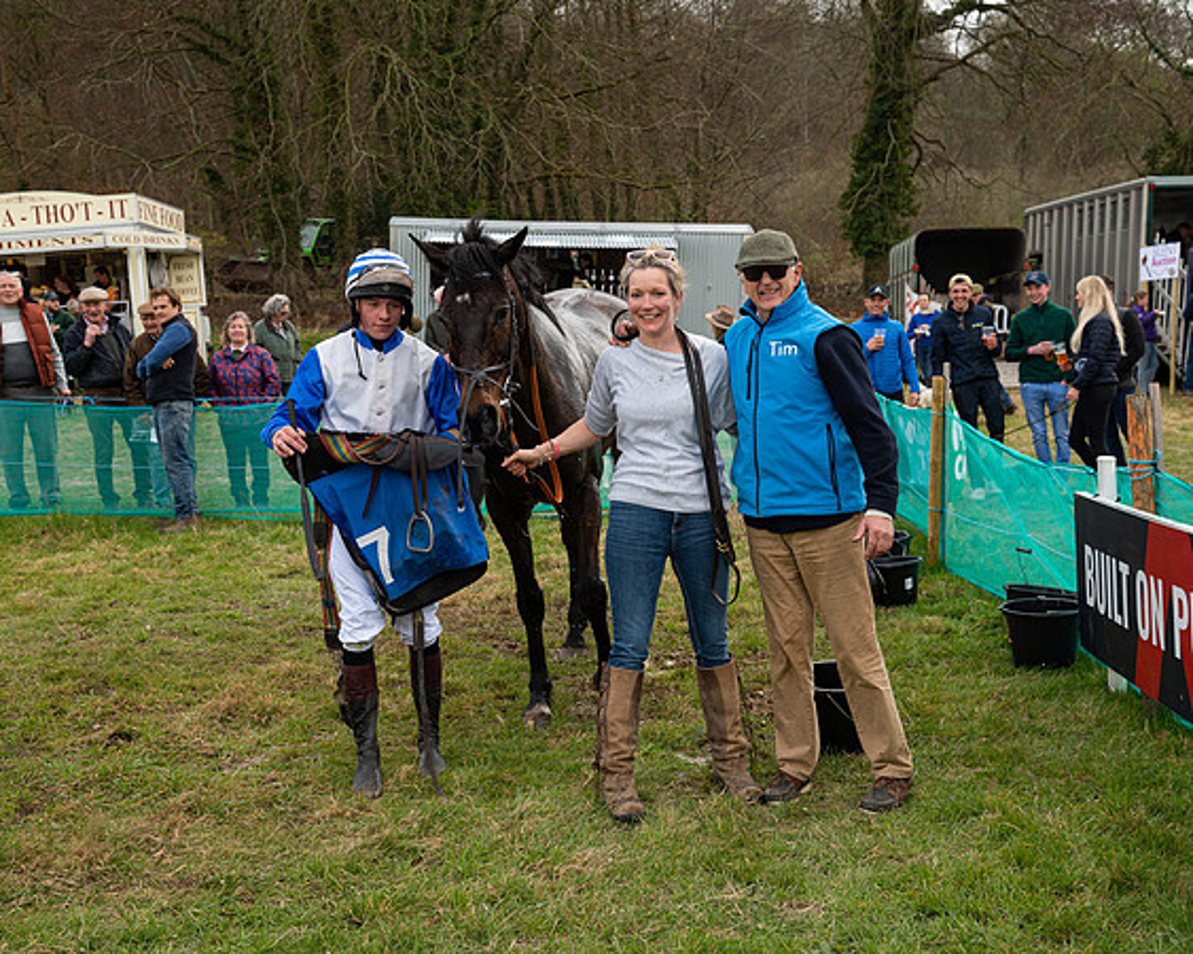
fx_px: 1751
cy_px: 477
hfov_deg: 37.6
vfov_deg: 30.5
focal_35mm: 50
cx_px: 587
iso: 200
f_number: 5
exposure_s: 1/250
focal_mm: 44
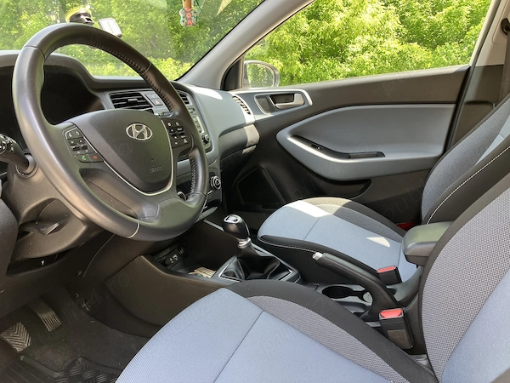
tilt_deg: -15.4
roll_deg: +2.3
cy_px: 192
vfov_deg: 49.7
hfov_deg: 63.4
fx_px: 413
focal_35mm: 28
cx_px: 255
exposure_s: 1/121
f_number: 1.8
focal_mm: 3.99
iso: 80
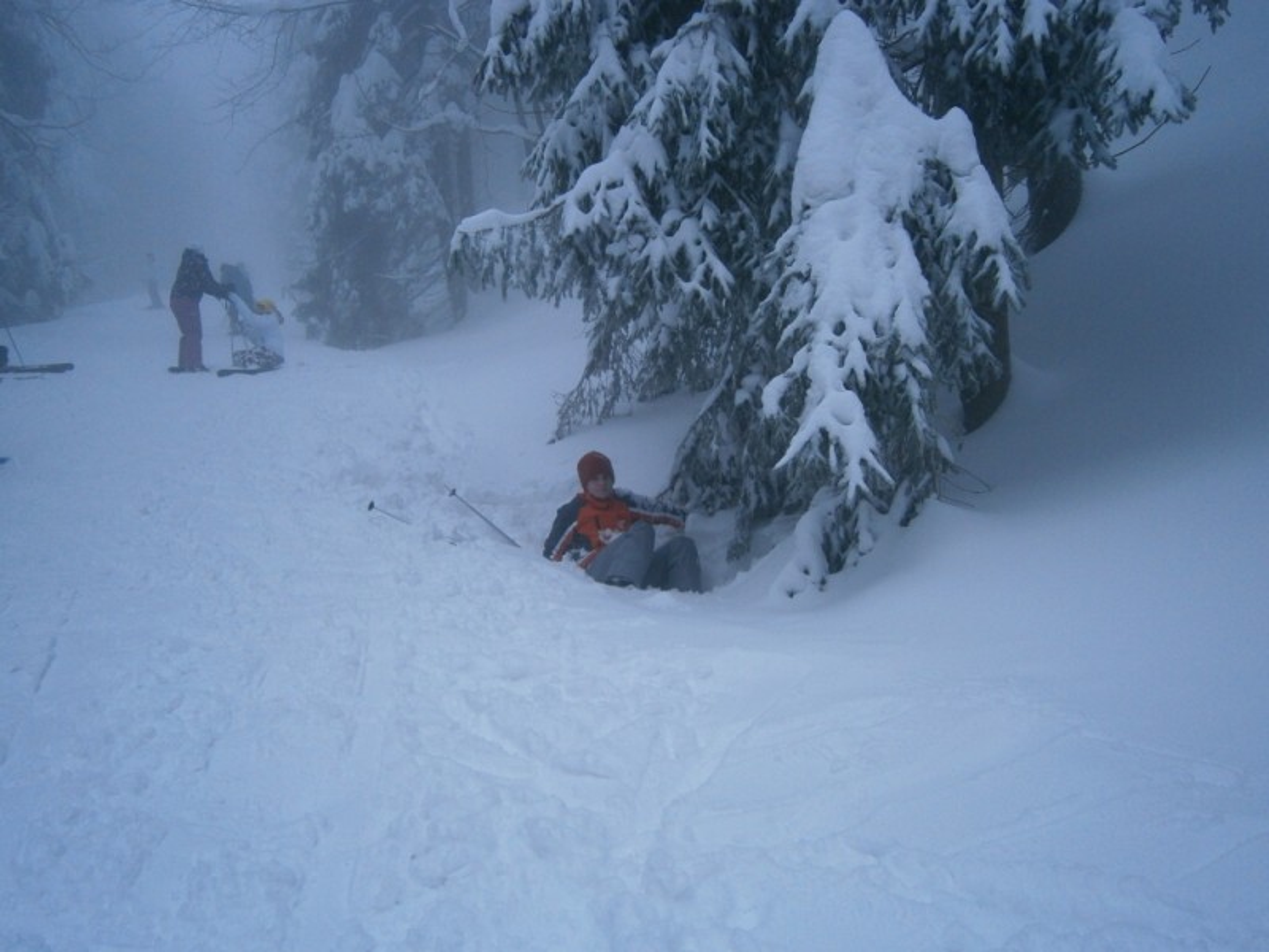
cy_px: 476
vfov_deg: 45.4
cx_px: 634
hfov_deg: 58.4
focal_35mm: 31
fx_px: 1136
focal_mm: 5.5
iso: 125
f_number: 2.9
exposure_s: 1/30
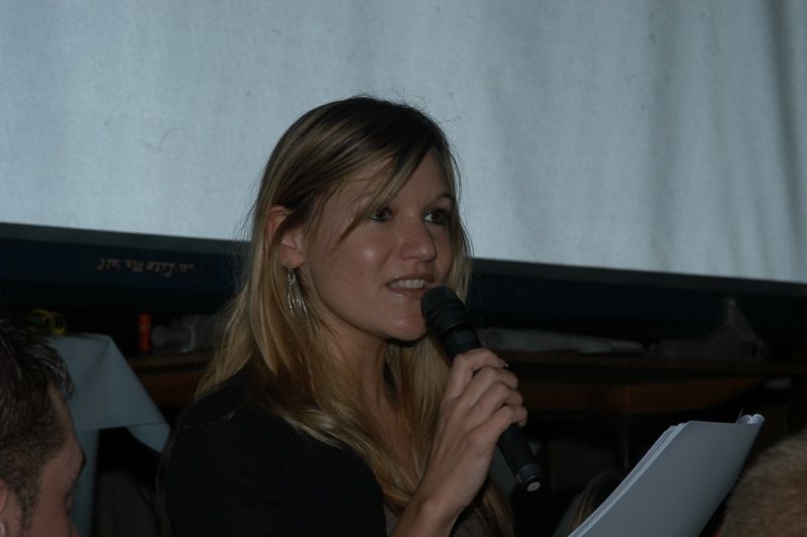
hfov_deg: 13.1
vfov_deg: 8.7
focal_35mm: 158
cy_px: 268
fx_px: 3528
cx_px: 404
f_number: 13
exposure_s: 1/45
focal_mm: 105
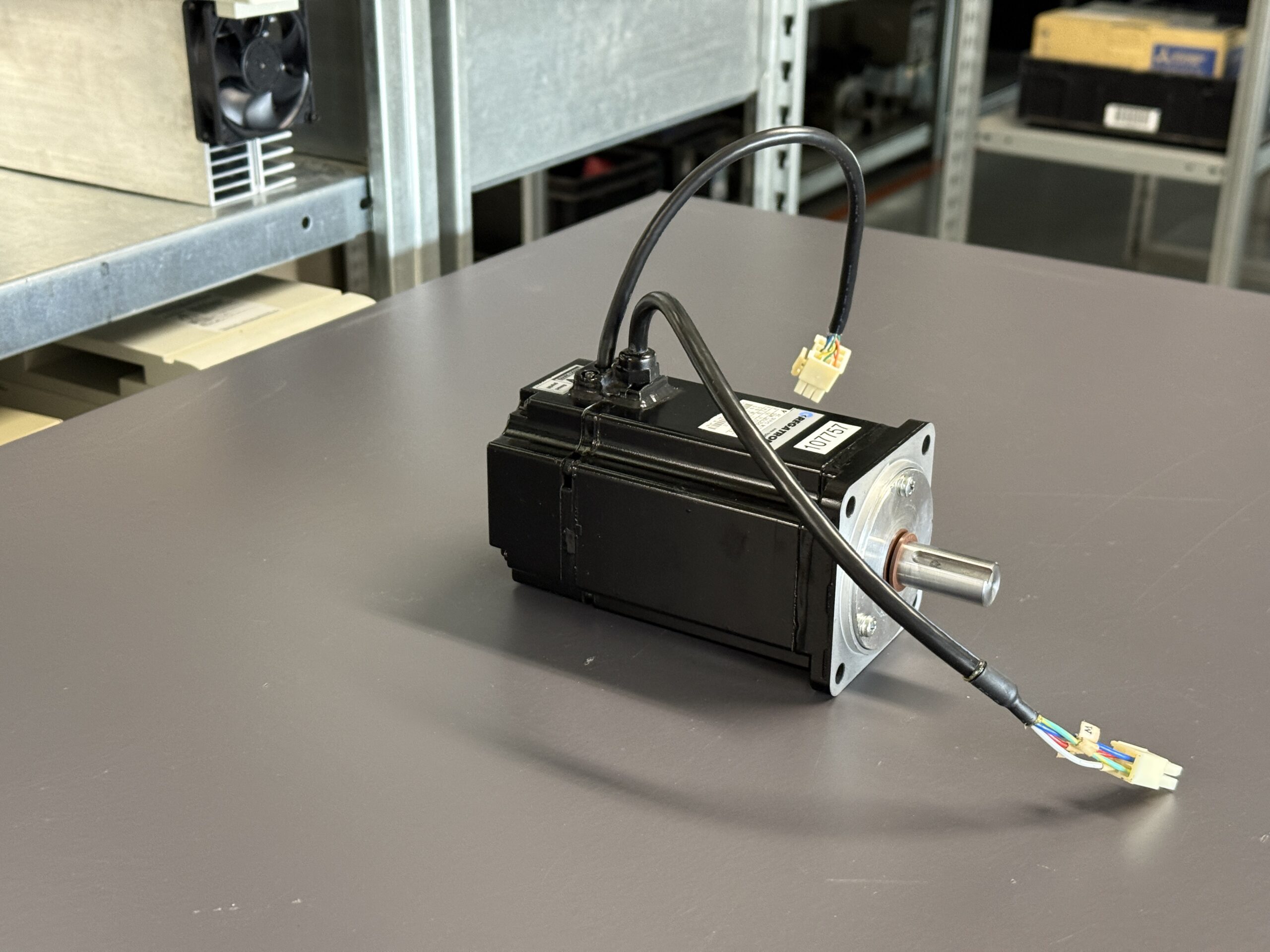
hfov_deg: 39.7
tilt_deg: -23.0
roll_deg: -0.5
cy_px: 476
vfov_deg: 30.3
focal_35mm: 48
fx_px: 1761
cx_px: 635
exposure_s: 1/33
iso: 250
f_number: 1.78
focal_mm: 6.76
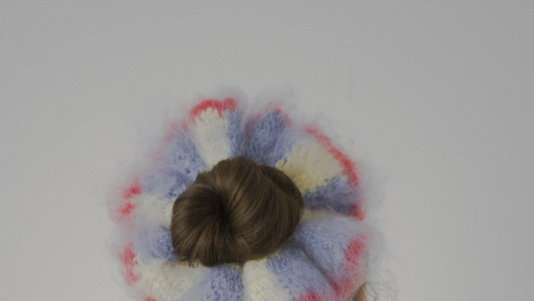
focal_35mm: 131
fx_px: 1852
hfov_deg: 16.4
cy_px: 393
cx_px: 266
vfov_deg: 9.1
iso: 220
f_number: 5.6
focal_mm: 55
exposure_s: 1/80
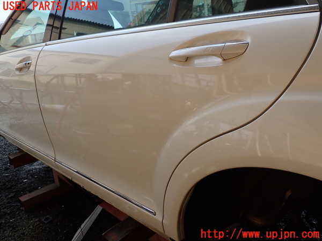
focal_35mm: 30
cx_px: 161
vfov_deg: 46.8
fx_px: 279
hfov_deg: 60.0
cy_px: 120
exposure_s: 1/320
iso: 100
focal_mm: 5.4
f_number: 3.2
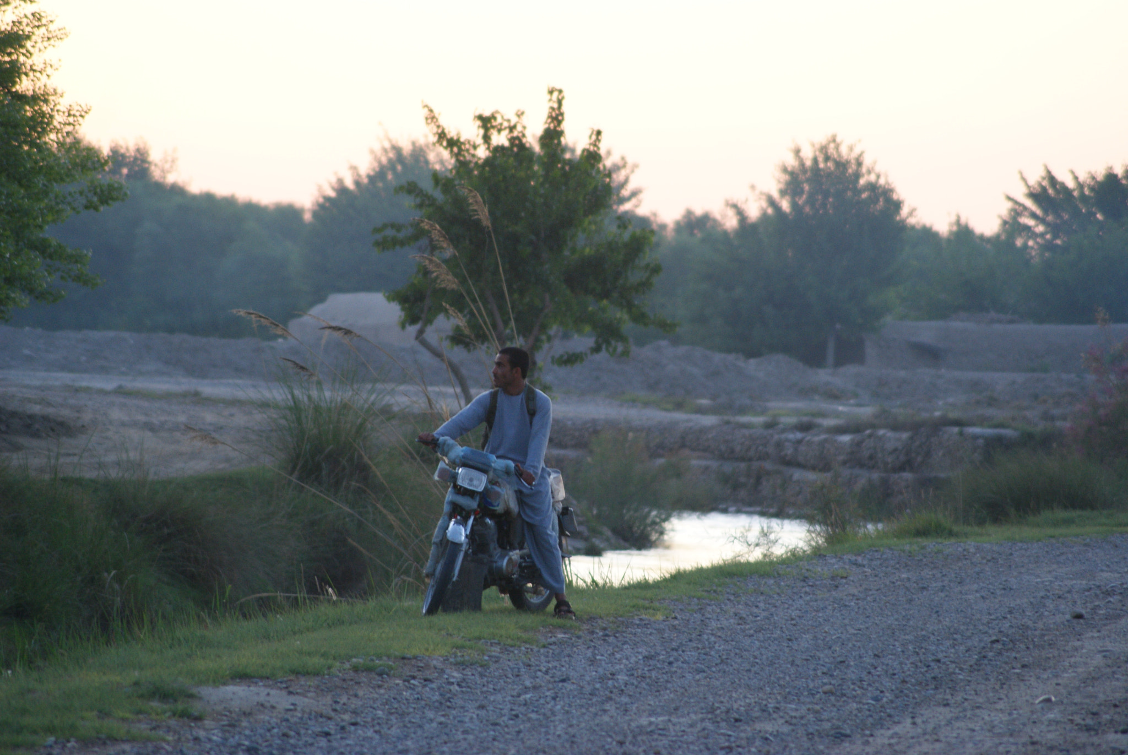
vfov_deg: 4.6
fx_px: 9411
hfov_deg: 6.9
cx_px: 564
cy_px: 378
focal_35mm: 300
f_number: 5.6
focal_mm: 200
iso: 400
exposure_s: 1/20
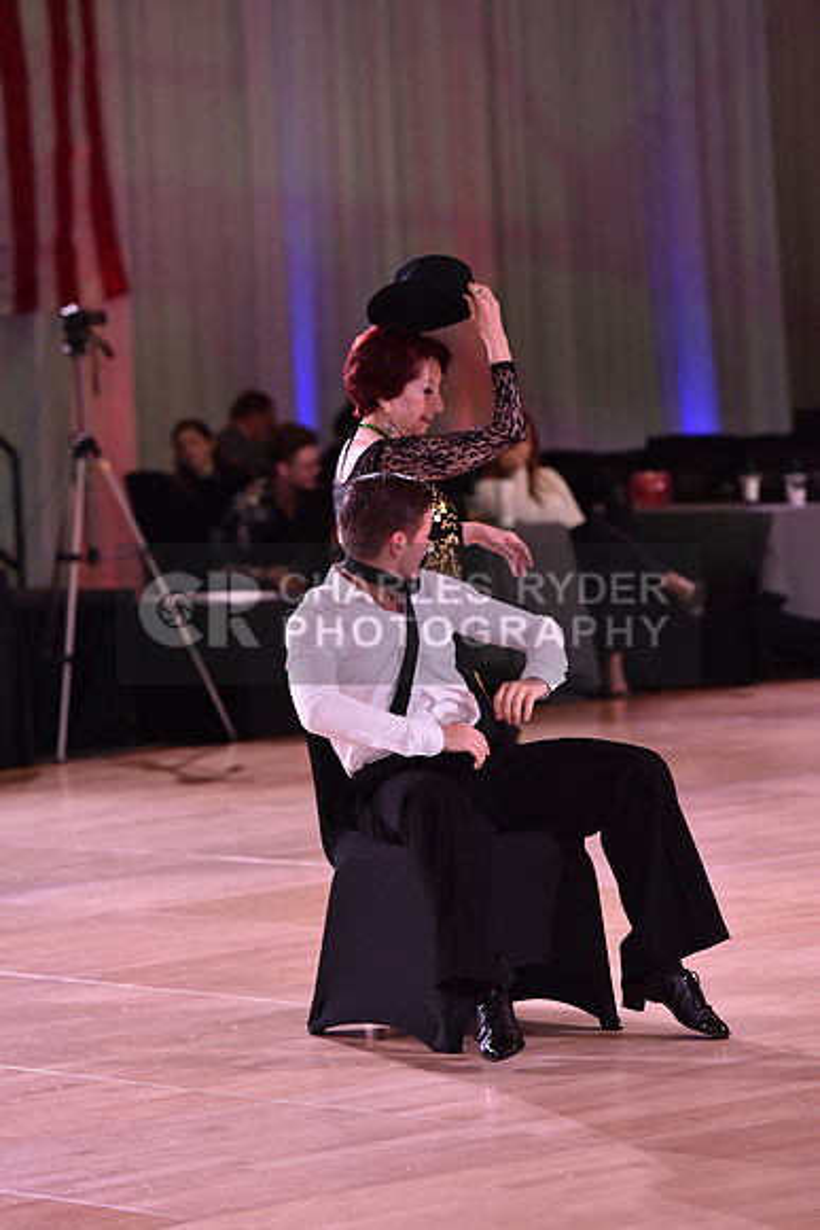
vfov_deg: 13.2
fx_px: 5292
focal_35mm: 155
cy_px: 615
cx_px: 410
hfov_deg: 8.9
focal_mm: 155
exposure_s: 1/250
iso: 1600
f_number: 4
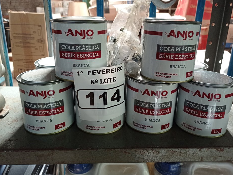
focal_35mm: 31
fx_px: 208
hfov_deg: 58.4
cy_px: 79
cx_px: 115
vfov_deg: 45.3
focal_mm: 4.7
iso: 230
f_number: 1.79
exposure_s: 1/60
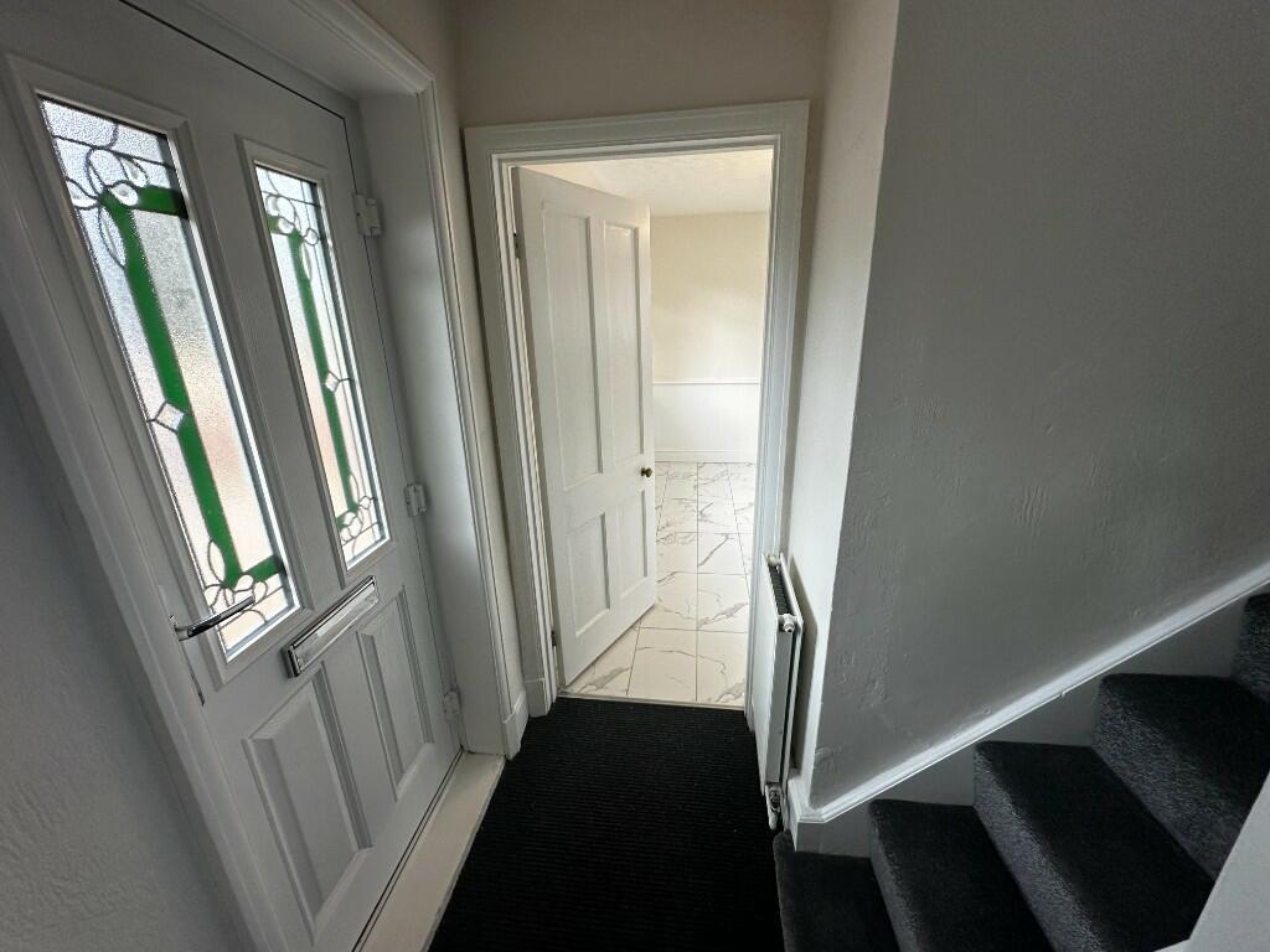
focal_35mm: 14
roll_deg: +1.4
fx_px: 514
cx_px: 635
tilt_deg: -18.5
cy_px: 476
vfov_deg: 85.7
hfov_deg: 102.1
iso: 160
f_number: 2.2
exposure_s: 1/100
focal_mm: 2.22
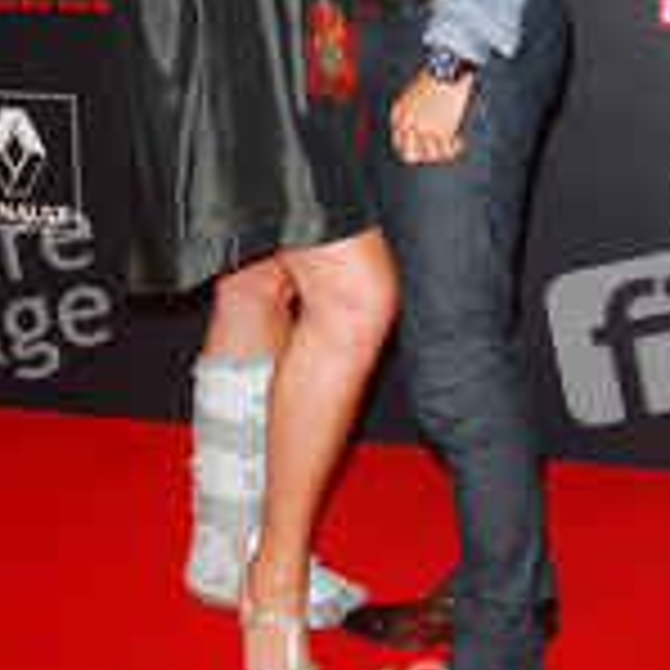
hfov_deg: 17.5
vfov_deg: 17.3
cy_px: 94
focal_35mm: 99
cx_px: 373
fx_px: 2171
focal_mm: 29
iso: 200
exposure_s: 1/60
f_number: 5
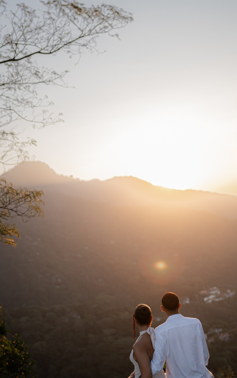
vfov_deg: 36.2
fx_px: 579
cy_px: 220
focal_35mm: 56
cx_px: 161
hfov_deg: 23.0
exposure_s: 1/1600
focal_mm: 35
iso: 320
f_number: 2.5
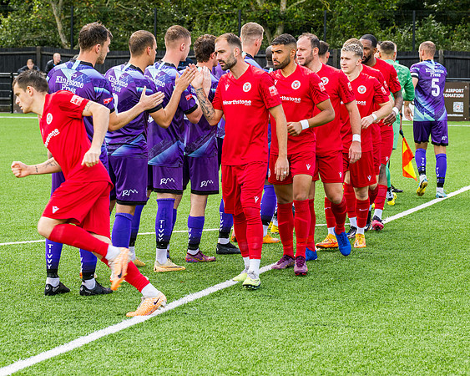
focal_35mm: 121
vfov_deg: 12.7
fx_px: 1681
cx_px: 263
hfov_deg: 15.9
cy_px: 192
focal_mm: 70
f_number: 5
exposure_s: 1/500
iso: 200
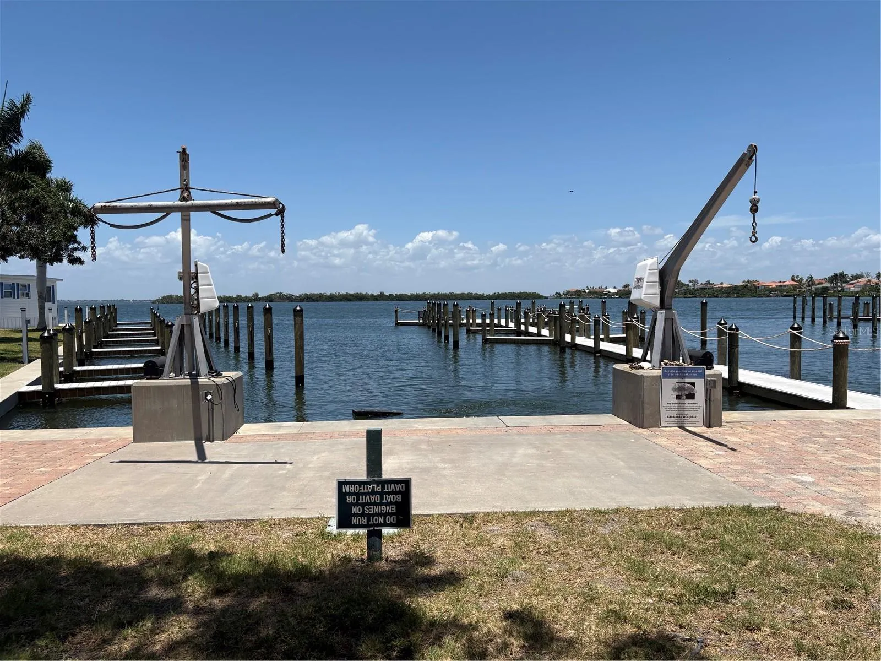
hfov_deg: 67.3
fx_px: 662
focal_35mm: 26
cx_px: 440
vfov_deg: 53.1
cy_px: 330
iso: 50
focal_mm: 5.96
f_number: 1.6
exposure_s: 1/4608
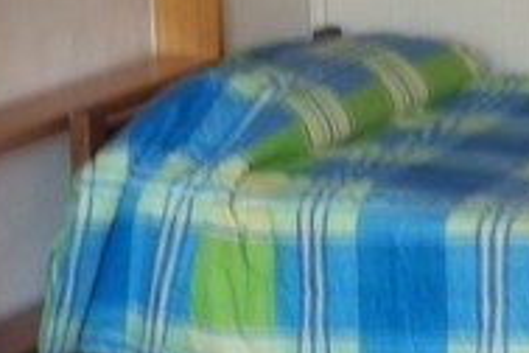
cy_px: 101
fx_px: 2131
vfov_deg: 9.5
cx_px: 188
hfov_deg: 14.1
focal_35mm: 145
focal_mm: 5.9
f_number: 3.3
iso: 160
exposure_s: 1/40
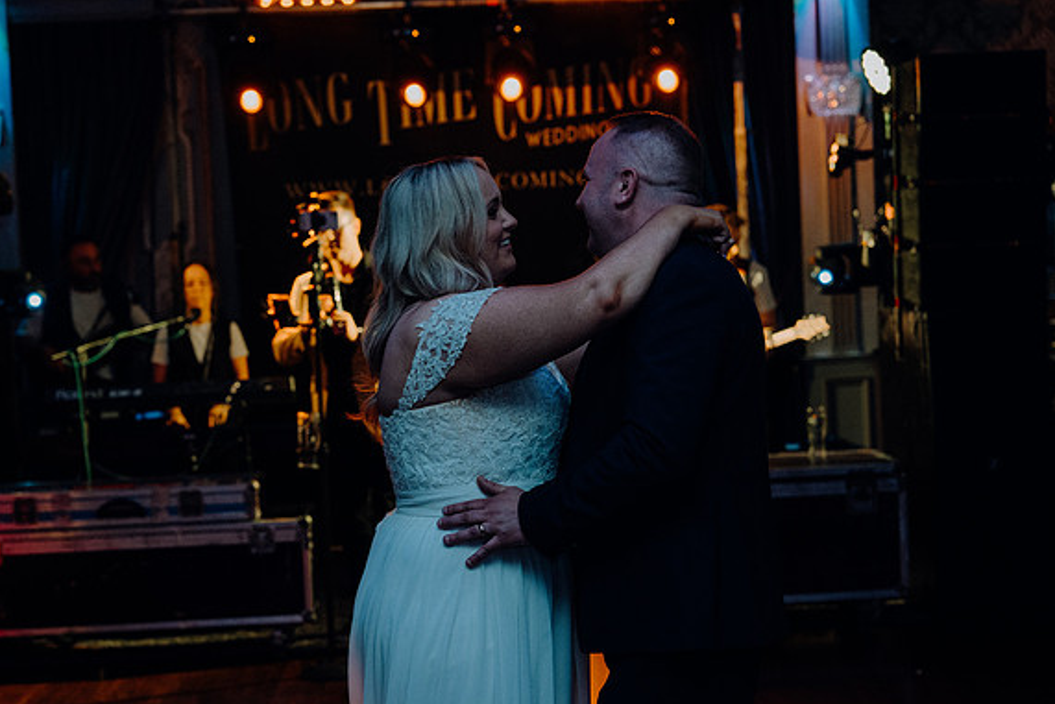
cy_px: 356
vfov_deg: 20.3
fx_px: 1964
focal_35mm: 67
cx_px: 521
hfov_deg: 30.1
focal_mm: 66
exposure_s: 1/160
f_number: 3.5
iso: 2500
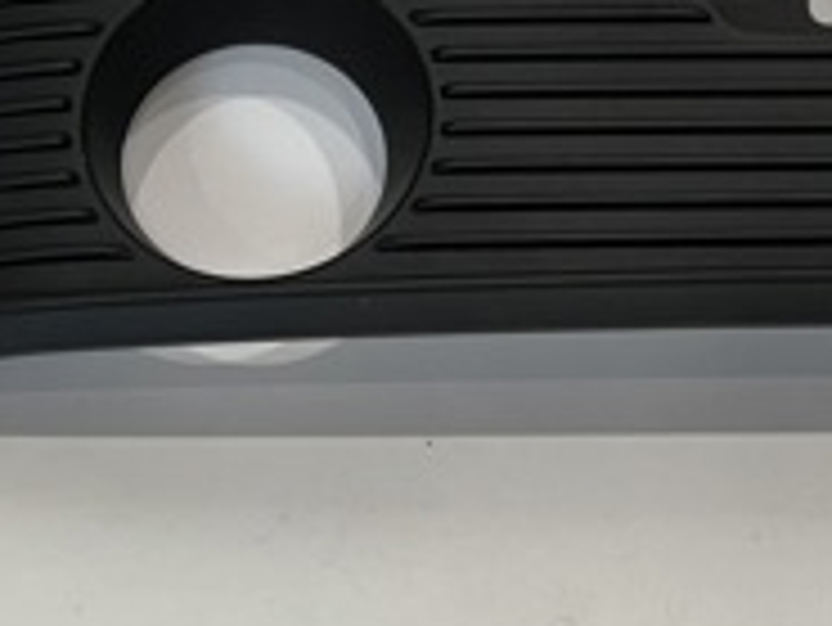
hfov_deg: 8.9
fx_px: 5315
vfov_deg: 6.7
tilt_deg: -35.4
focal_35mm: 221
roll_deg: -3.1
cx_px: 850
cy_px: -29
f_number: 2.2
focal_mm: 7.5
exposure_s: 1/100
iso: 160
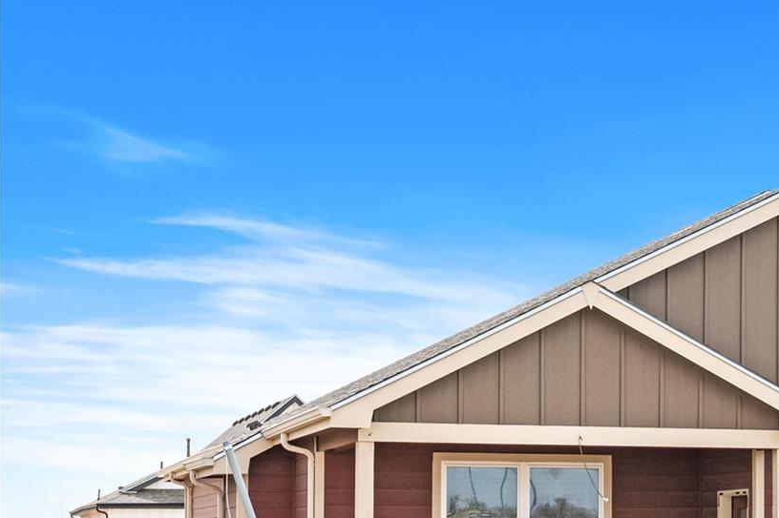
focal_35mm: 102
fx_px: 2206
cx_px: 762
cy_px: 446
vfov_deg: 13.3
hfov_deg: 19.5
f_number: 9
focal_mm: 35
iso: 400
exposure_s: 1/500
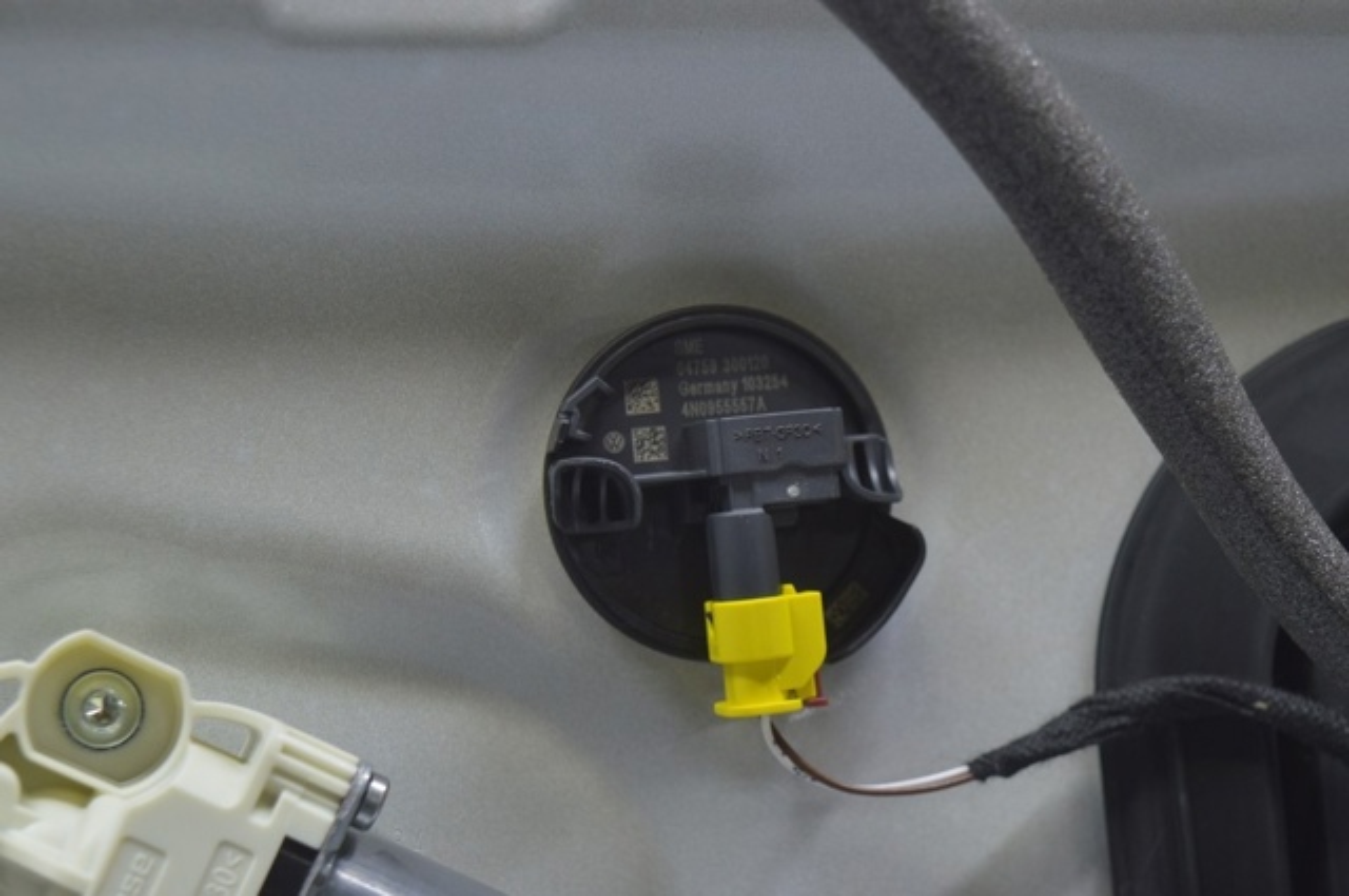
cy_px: 448
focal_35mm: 82
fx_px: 3088
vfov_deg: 16.5
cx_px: 674
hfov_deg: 24.6
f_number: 5.6
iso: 400
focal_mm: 55
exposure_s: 1/20
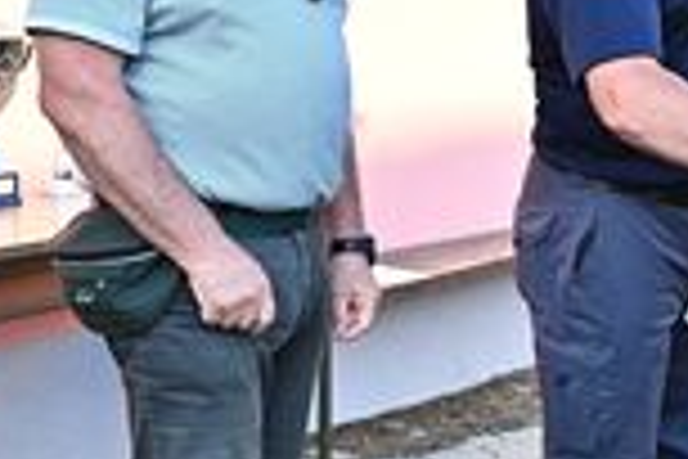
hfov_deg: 19.5
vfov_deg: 13.2
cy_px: 90
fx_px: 1968
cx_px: 589
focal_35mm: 103
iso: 1600
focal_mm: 35
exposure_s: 1/2500
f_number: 4
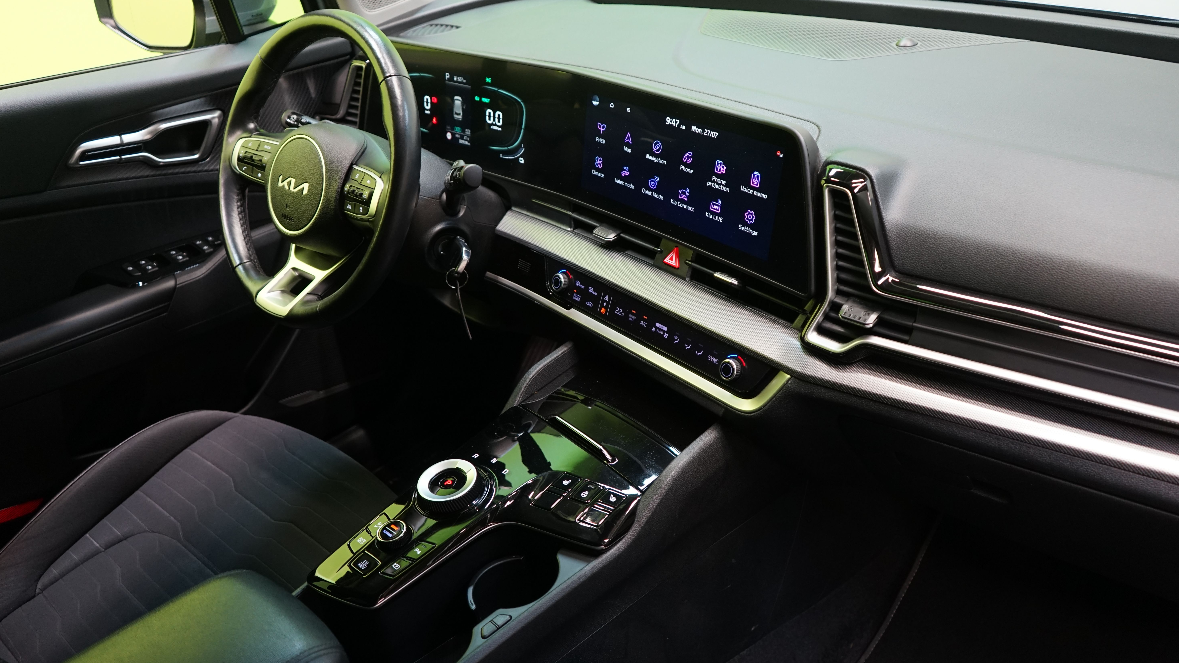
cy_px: 353
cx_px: 588
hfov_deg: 64.3
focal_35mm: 30
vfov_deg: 38.9
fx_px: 938
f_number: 3.5
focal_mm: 28
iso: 1000
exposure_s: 1/30
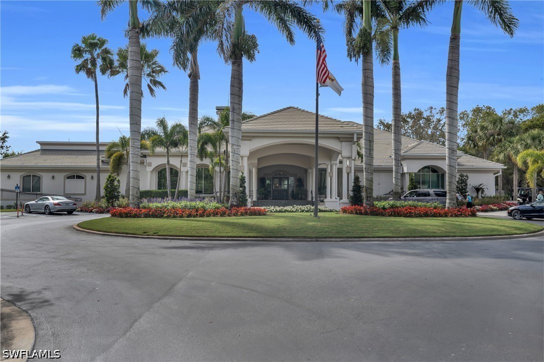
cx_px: 272
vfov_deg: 39.9
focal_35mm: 33
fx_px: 498
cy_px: 181
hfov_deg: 57.2
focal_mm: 33
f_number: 9
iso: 200
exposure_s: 1/500
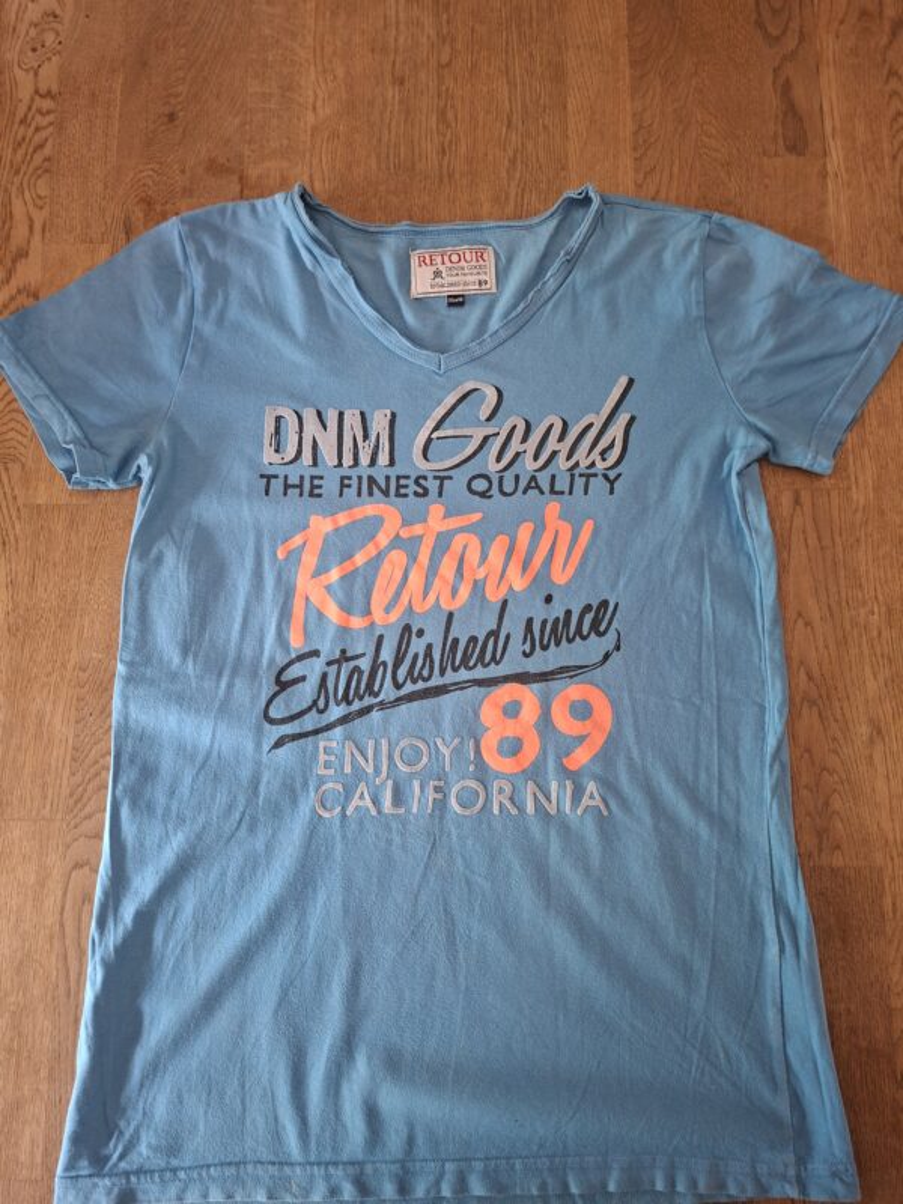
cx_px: 452
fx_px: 800
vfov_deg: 73.9
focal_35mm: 23
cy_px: 602
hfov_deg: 58.9
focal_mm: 5.54
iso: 320
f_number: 1.8
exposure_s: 1/33
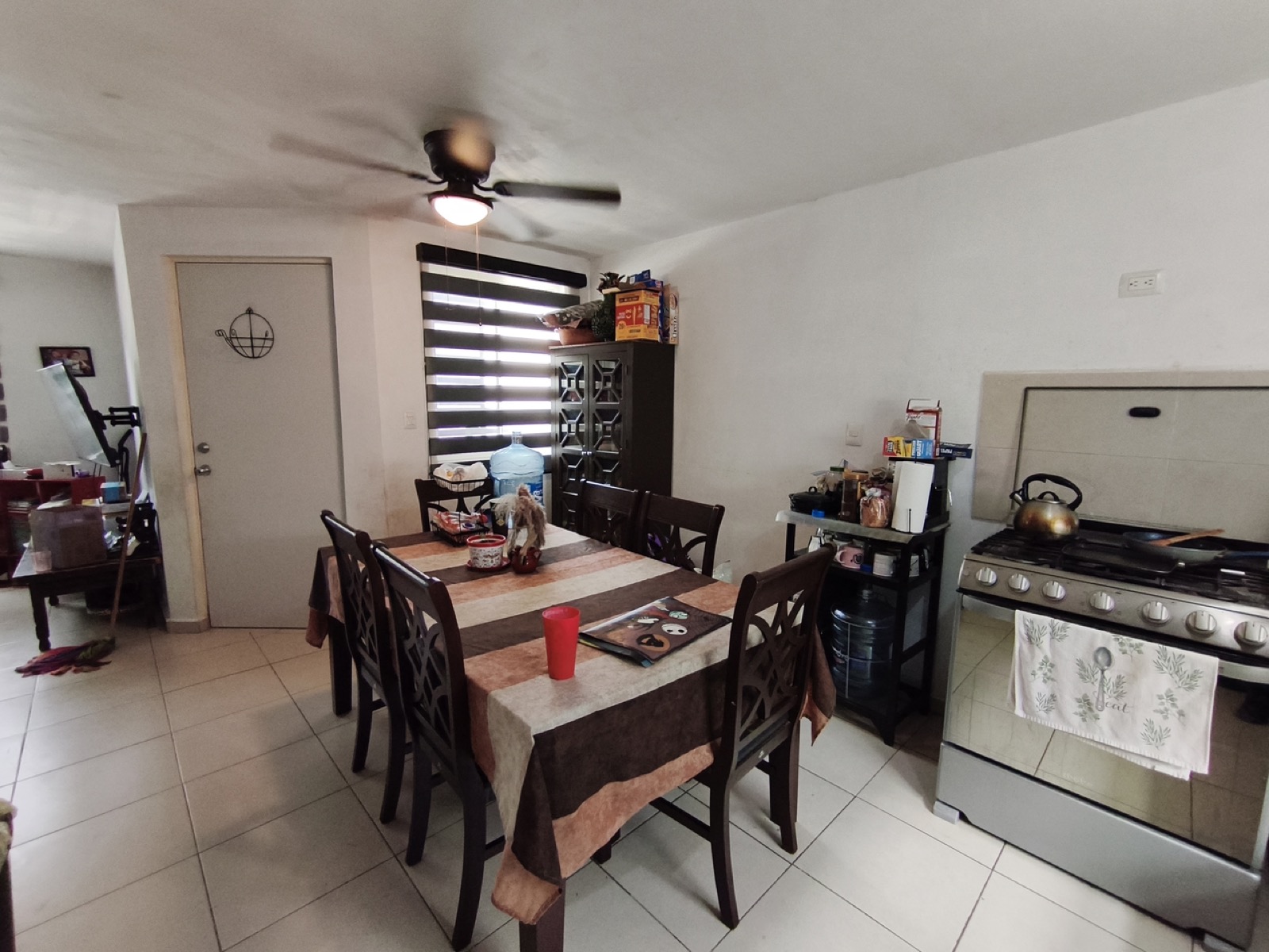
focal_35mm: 15
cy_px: 476
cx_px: 634
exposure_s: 1/60
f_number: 2.2
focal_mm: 1.65
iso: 200
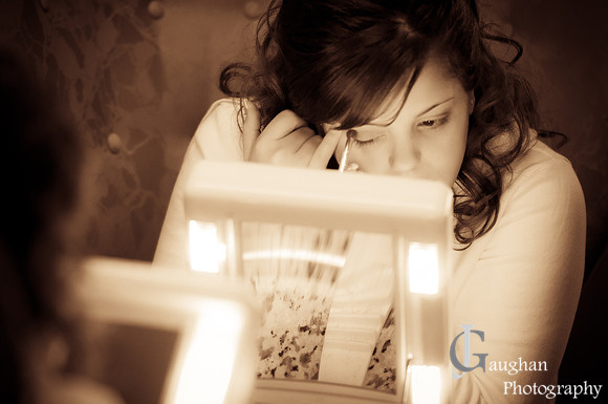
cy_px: 202
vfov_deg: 4.6
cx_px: 304
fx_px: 5060
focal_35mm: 300
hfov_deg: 6.9
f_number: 2.8
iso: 800
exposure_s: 1/100
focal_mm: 200
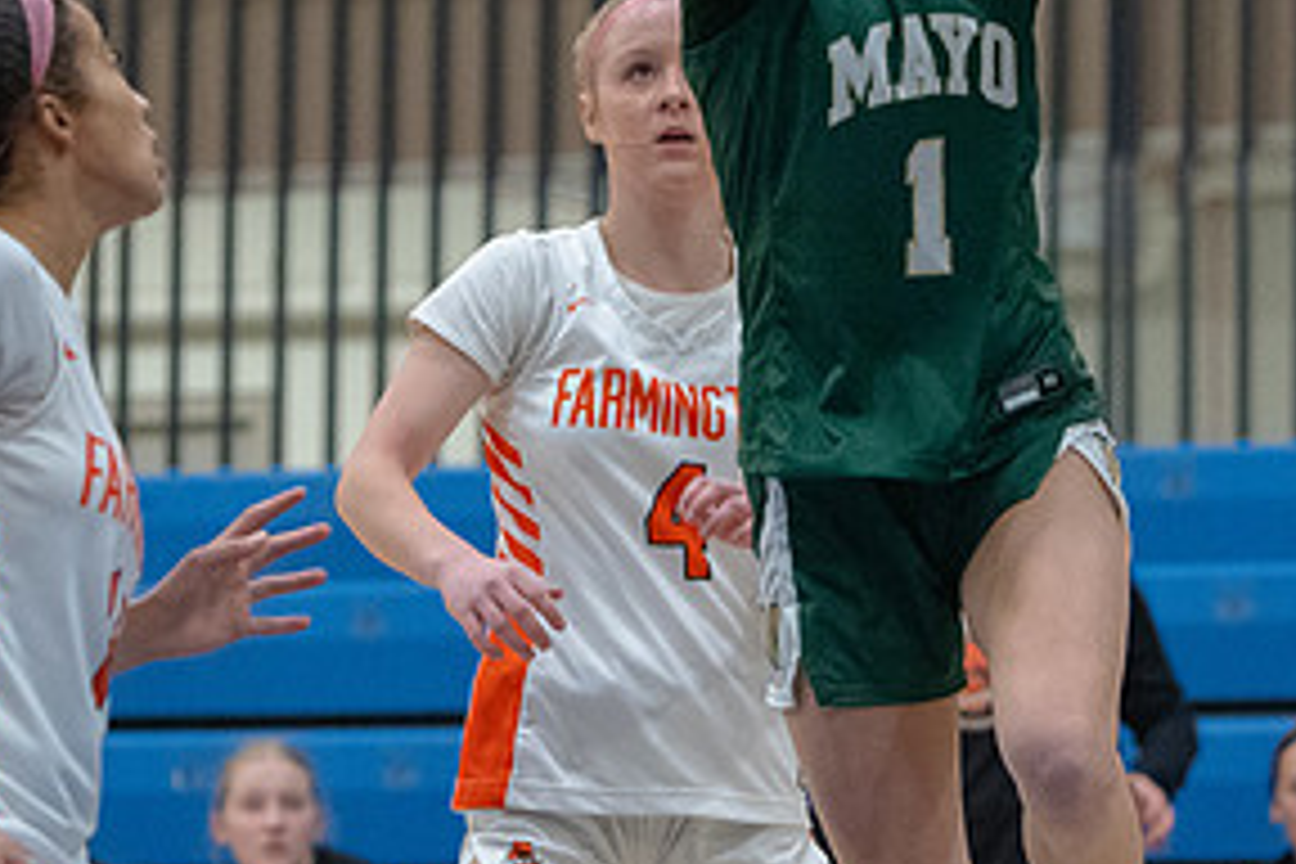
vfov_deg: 4.0
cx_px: 673
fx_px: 12419
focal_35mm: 345
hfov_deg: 6.0
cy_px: 210
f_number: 4
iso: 12800
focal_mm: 145
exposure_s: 1/1000
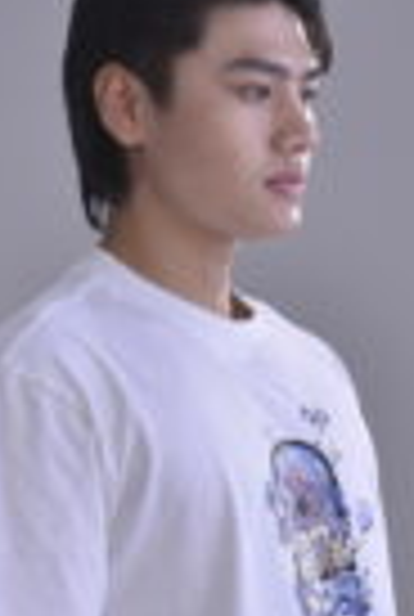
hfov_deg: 4.5
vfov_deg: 6.7
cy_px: 589
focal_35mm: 306
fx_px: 5252
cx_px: 187
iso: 400
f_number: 9
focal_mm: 105
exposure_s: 1/200
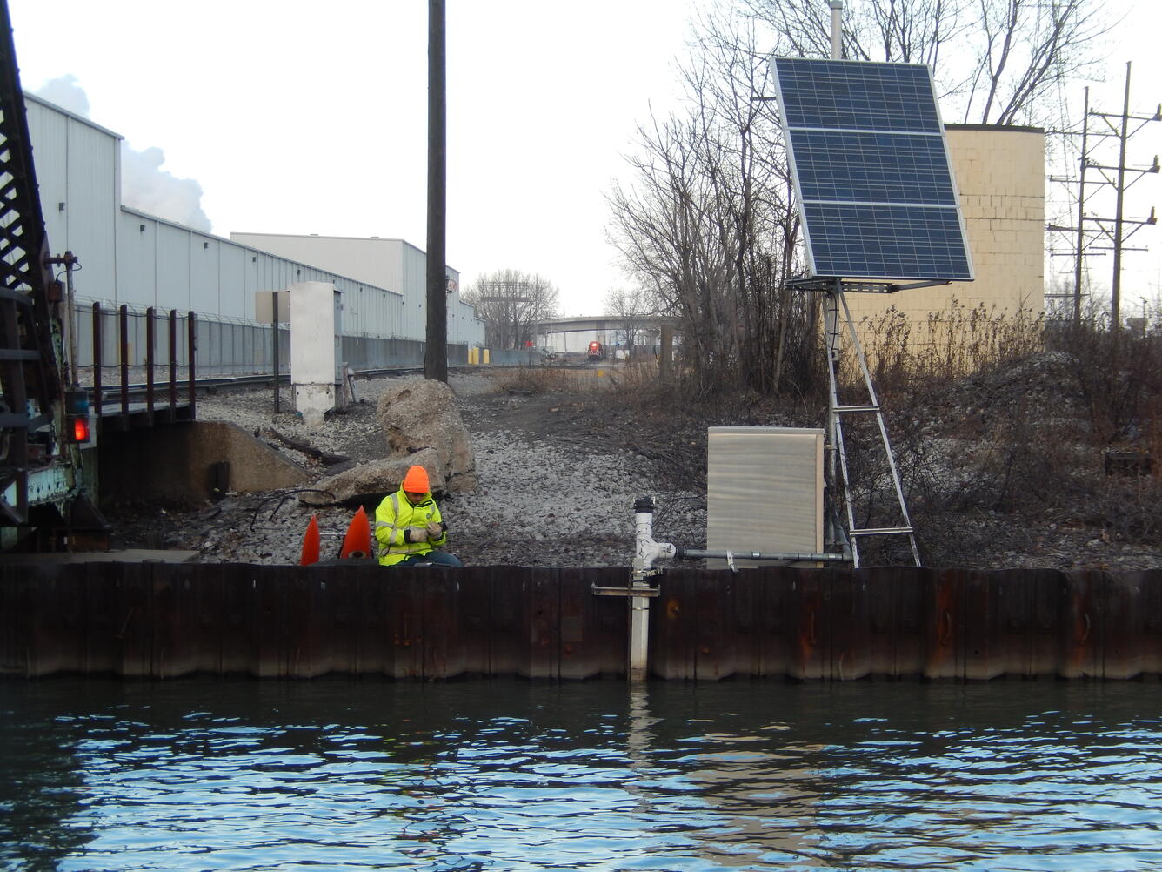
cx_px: 581
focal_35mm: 85
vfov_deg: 17.4
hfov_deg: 23.0
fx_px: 2853
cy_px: 436
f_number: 5.1
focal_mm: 15.2
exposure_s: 1/100
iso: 125
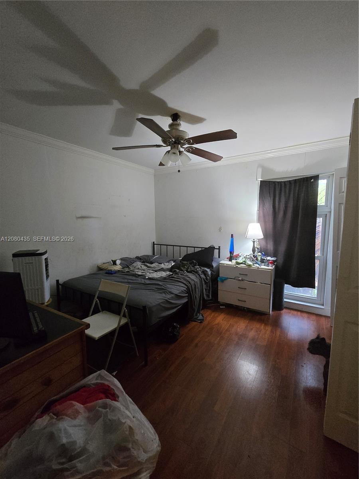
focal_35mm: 13
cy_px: 240
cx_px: 180
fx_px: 180
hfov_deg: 89.9
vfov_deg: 106.2
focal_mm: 2.2
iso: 1250
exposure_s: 1/60
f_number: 2.2
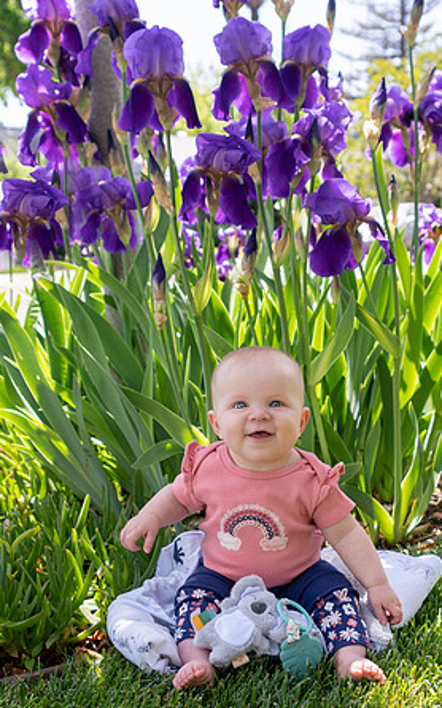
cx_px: 259
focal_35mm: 51
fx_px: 983
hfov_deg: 25.3
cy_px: 427
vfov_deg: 39.4
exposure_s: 1/250
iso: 100
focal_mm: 24
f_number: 3.2
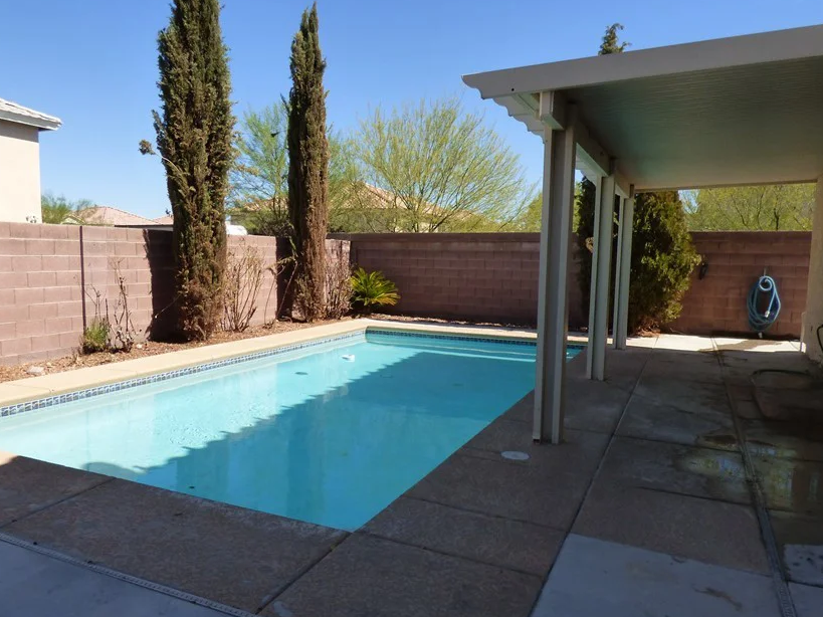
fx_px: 594
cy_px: 323
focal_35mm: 25
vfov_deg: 54.8
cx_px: 363
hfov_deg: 69.2
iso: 160
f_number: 2.8
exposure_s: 1/1300
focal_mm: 3.58
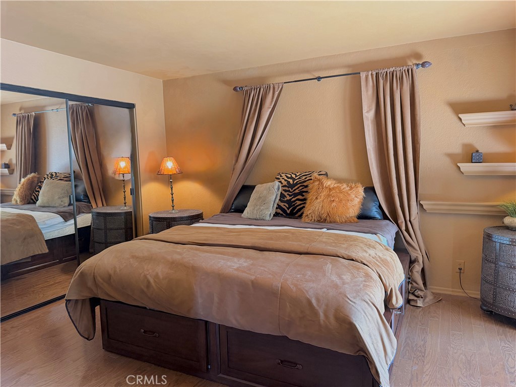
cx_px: 258
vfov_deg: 56.8
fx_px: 358
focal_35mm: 24
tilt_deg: -5.8
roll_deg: +1.7
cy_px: 194
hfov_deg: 71.6
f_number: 1.78
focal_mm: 6.76
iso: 500
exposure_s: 1/60
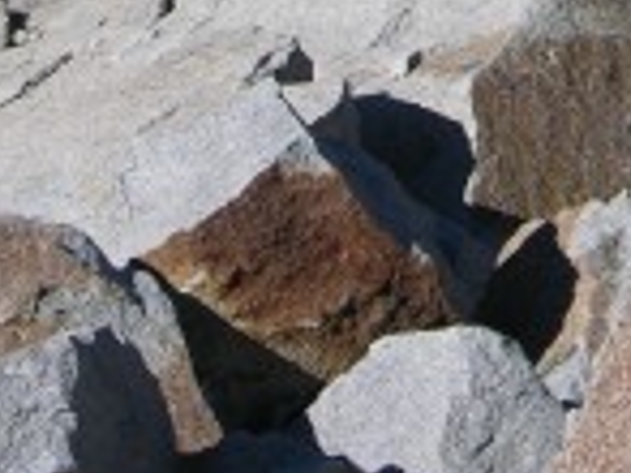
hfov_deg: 4.1
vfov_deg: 3.0
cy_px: -714
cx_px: 738
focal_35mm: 485
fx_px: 8834
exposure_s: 1/466
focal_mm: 23.7
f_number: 5.7
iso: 50
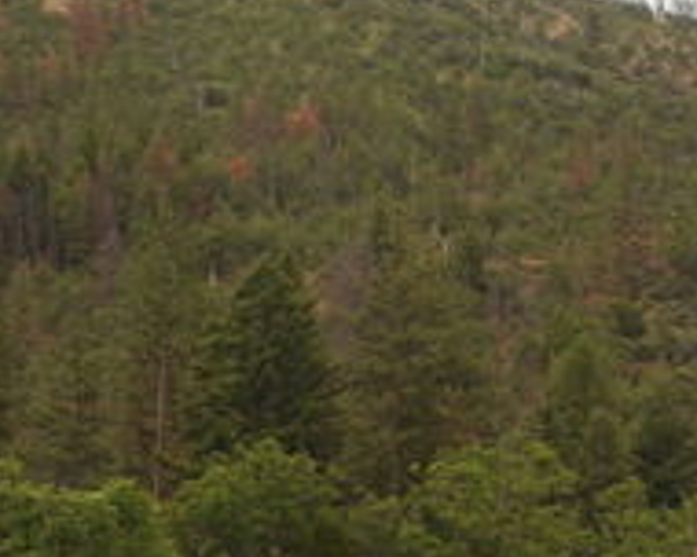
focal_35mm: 138
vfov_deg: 10.9
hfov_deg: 13.7
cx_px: 759
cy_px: 781
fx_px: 2847
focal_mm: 35
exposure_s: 1/125
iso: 250
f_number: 9
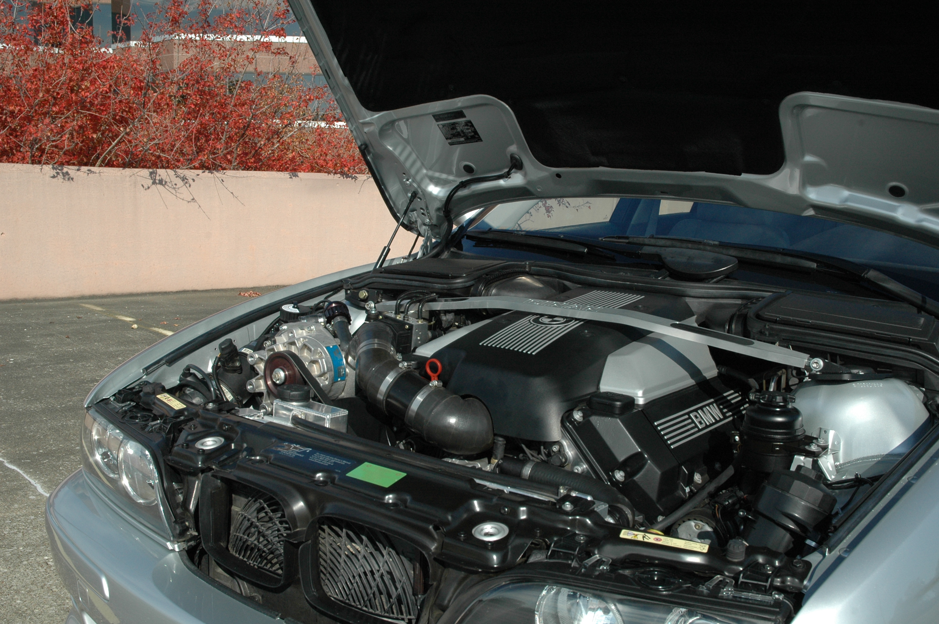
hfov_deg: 51.3
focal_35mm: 38
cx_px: 470
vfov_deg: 35.4
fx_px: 977
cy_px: 312
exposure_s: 1/400
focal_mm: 25
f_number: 10
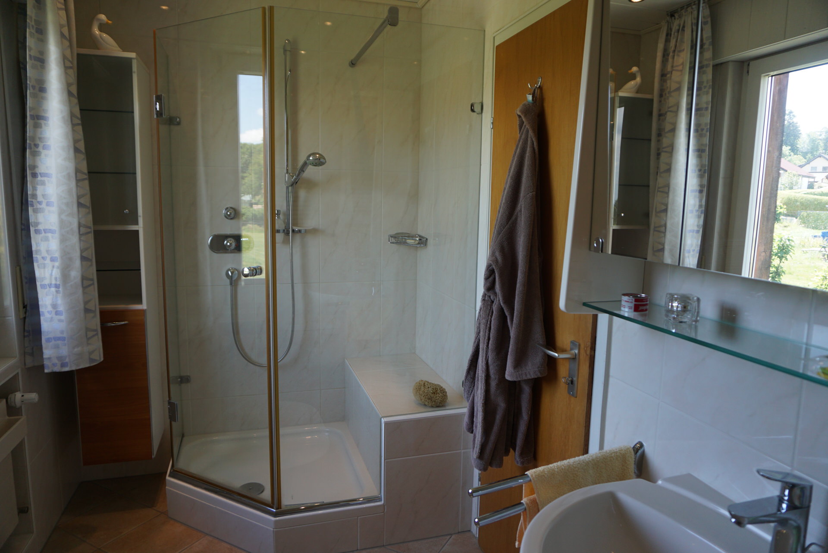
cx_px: 414
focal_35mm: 24
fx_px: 552
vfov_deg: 53.2
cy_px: 276
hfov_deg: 73.7
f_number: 4
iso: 250
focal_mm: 16
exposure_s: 1/160
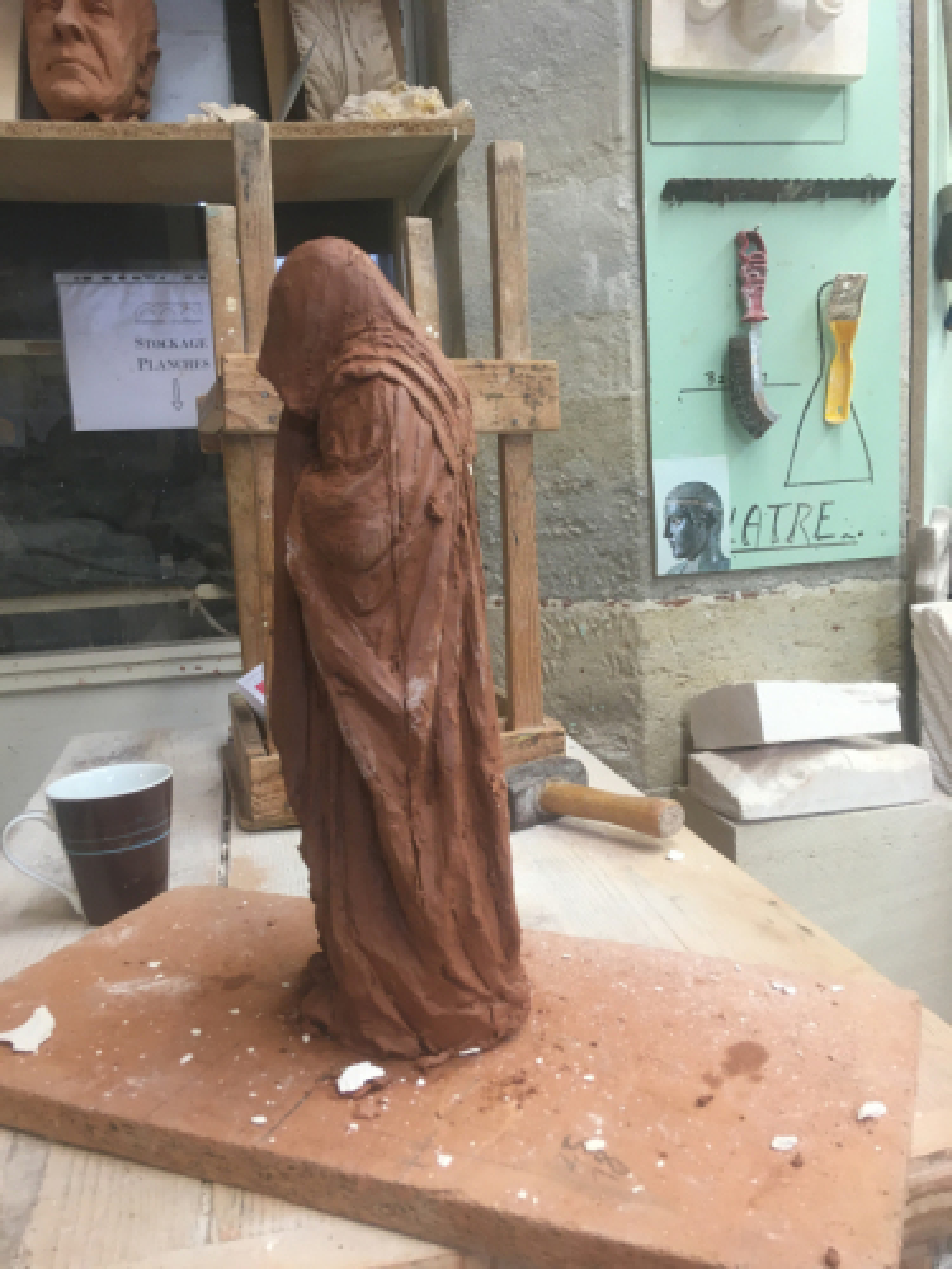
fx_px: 1063
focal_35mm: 29
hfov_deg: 48.2
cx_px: 476
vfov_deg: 61.7
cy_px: 634
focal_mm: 4.15
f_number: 2.2
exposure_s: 1/33
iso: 100
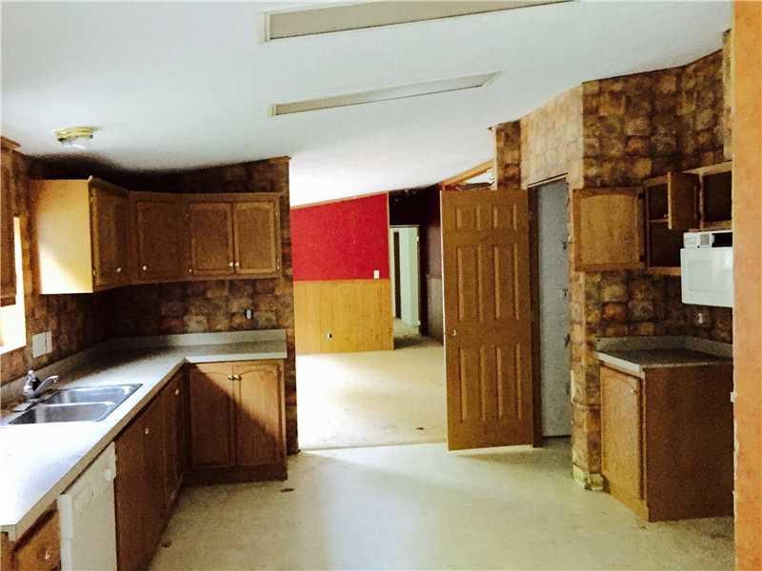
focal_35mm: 29
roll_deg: +0.0
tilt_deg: -3.2
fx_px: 638
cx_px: 381
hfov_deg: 61.7
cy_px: 286
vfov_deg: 48.2
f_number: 2.2
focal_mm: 4.15
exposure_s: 1/15
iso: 400
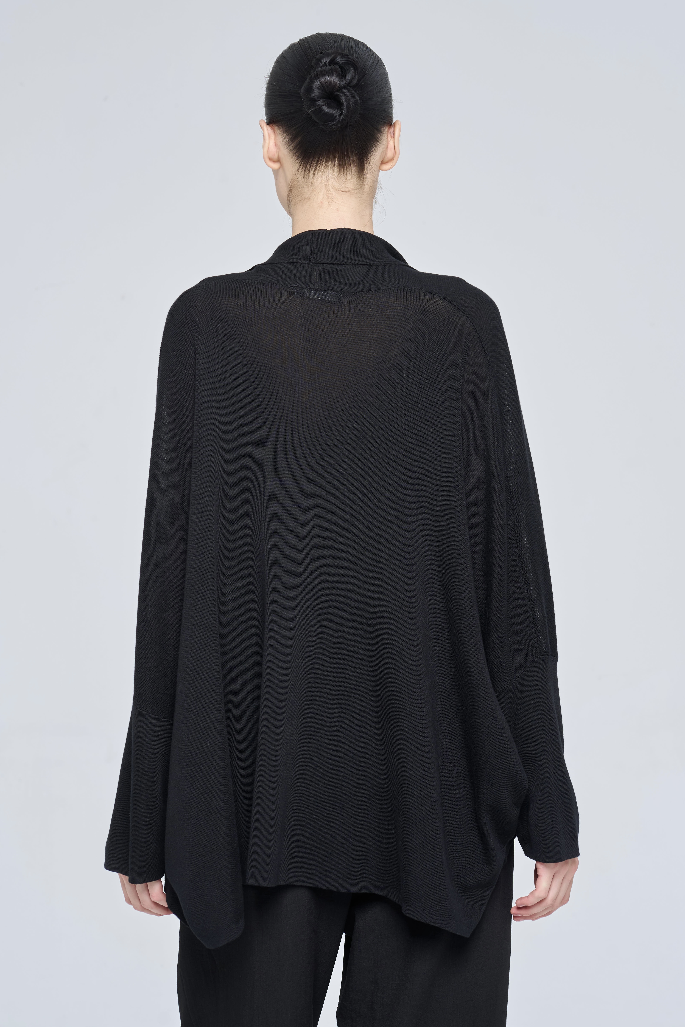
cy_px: 514
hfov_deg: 16.1
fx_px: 2426
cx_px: 342
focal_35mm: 85
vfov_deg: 23.9
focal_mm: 85
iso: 200
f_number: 8
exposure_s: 1/125
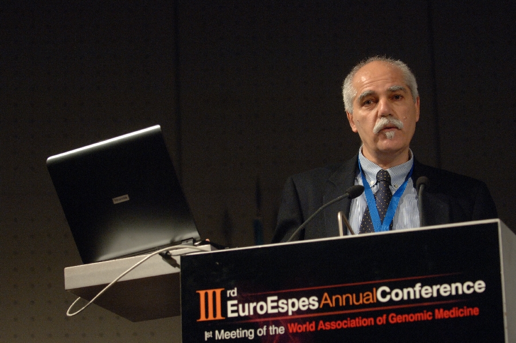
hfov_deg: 15.9
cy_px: 172
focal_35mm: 129
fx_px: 1847
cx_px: 258
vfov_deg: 10.6
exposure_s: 1/80
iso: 800
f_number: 2.8
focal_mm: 86
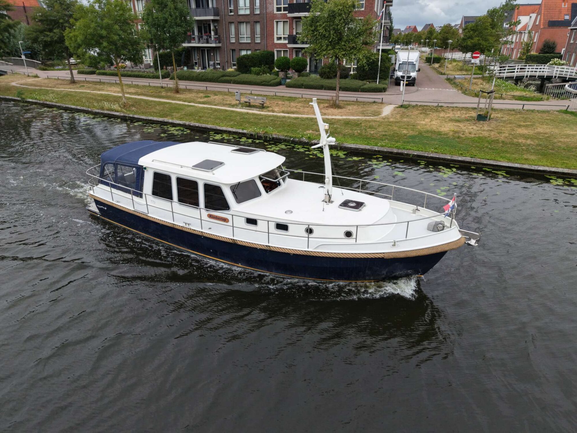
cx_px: 288
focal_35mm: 24
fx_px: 400
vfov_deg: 56.8
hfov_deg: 71.6
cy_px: 216
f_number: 1.8
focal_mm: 8.67
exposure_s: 1/3200
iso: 200
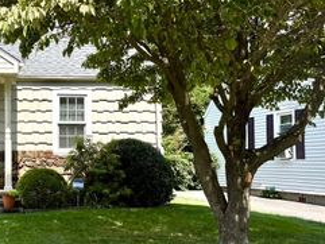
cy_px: 141
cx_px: 16
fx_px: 507
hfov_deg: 33.2
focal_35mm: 54
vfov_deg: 27.0
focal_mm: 5.96
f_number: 1.6
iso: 50
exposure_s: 1/2364
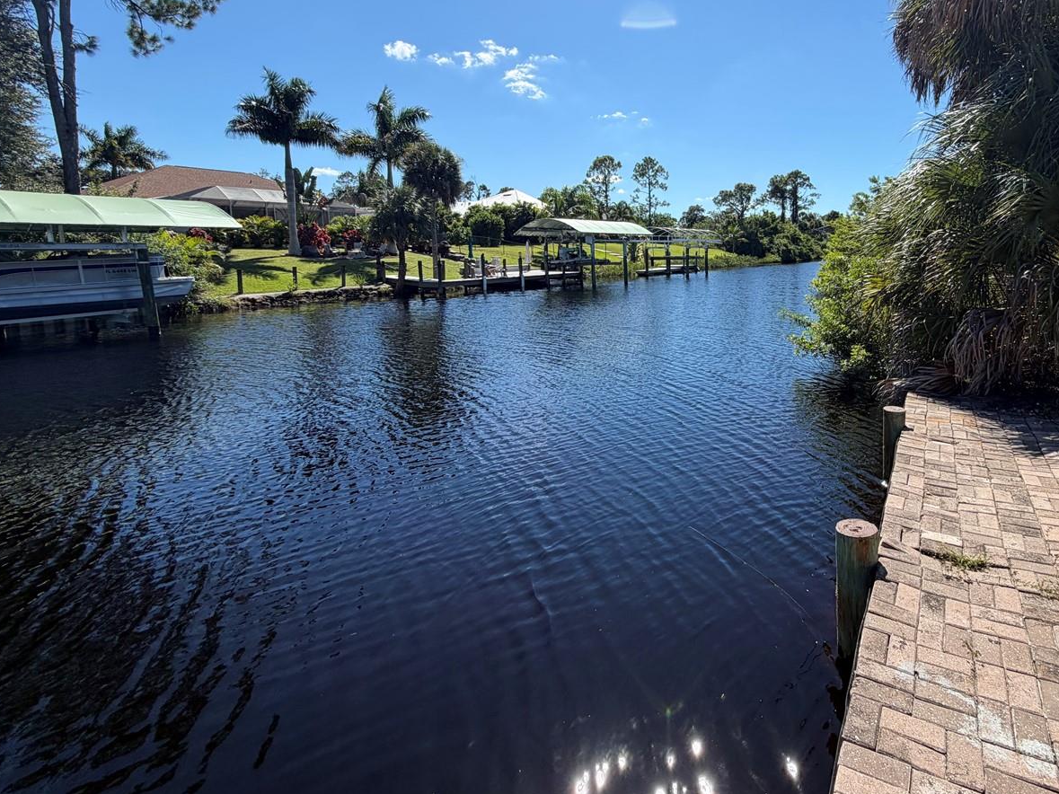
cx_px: 662
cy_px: 323
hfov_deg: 83.1
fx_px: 581
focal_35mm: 19
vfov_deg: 68.1
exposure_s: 1/809
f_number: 2.2
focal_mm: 2.22
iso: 20
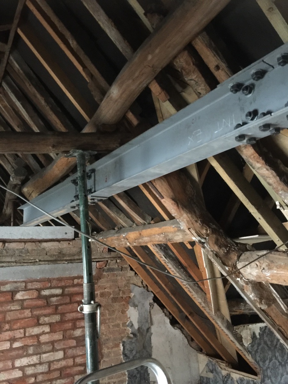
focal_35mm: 29
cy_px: 192
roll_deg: +2.7
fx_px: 322
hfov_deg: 48.2
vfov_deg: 61.7
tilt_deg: +13.8
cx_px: 144
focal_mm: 4.15
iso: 125
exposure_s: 1/4
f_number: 2.2
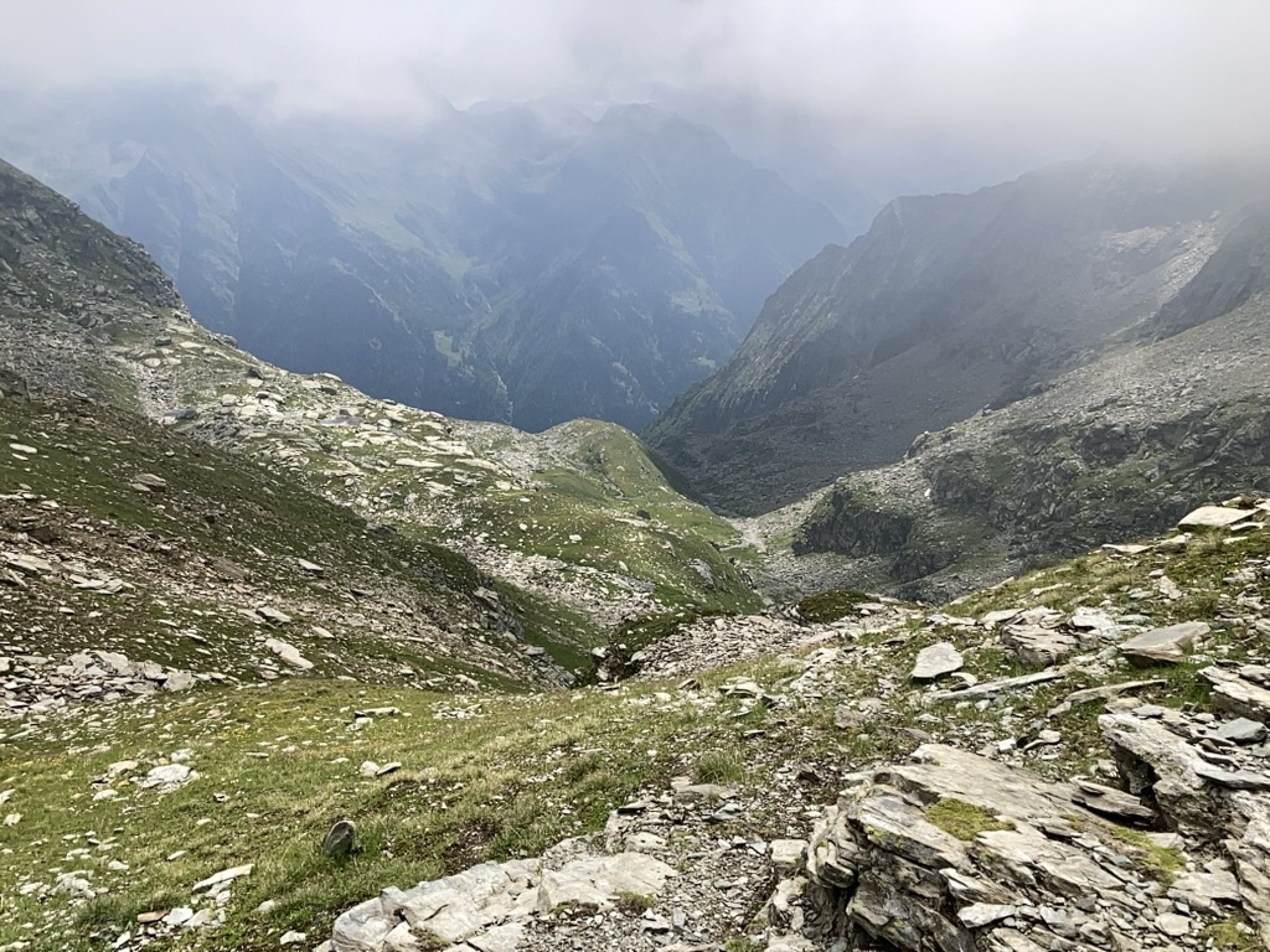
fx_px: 1027
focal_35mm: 28
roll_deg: +1.0
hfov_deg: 63.4
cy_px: 476
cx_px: 635
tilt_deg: -18.2
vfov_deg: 49.7
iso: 20
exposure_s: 1/3195
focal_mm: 3.99
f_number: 1.8
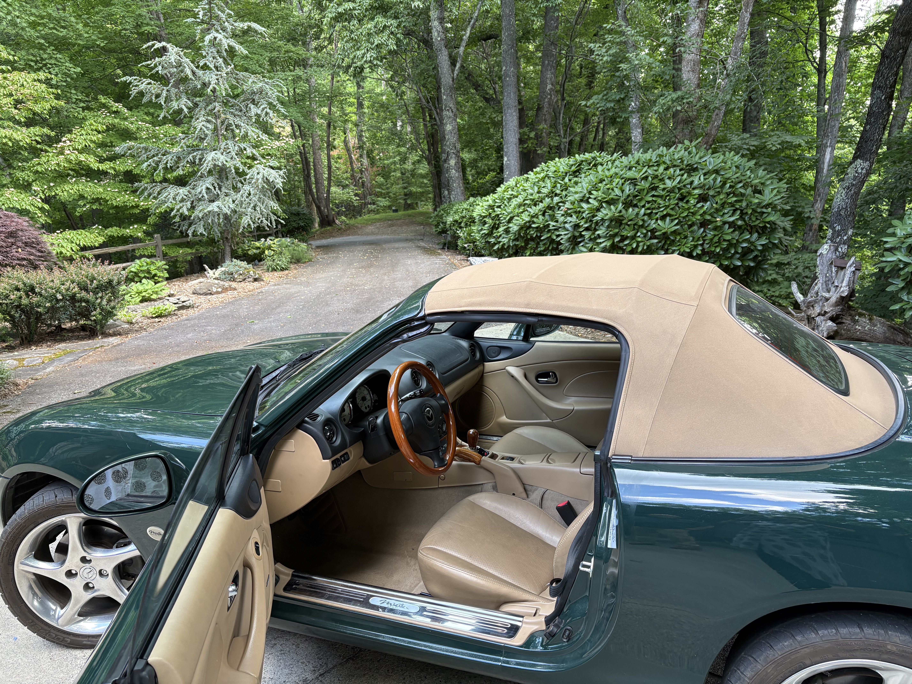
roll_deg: +3.6
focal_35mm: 26
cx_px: 456
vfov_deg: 53.1
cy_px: 342
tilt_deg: -9.8
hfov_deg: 67.3
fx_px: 685
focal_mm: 5.96
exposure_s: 1/121
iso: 100
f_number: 1.6
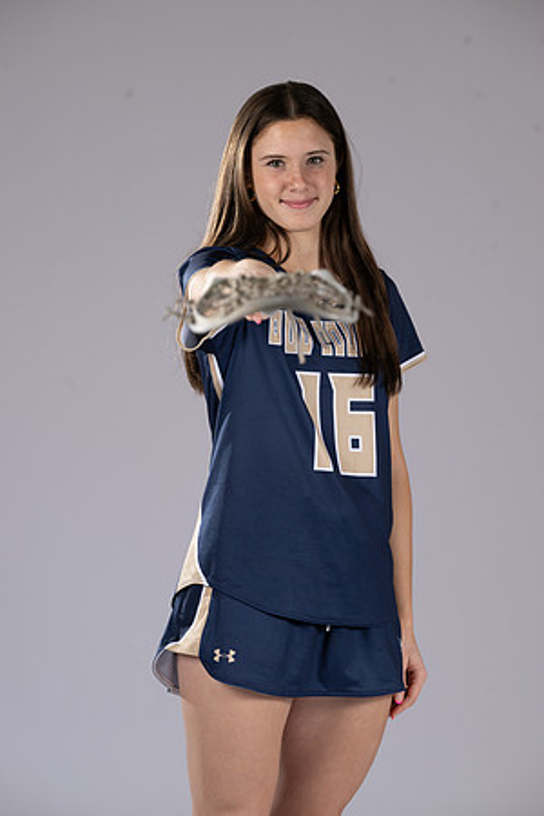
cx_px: 272
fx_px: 3513
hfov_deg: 8.9
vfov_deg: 13.2
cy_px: 408
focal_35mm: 155
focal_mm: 155
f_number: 7.1
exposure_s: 1/200
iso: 250
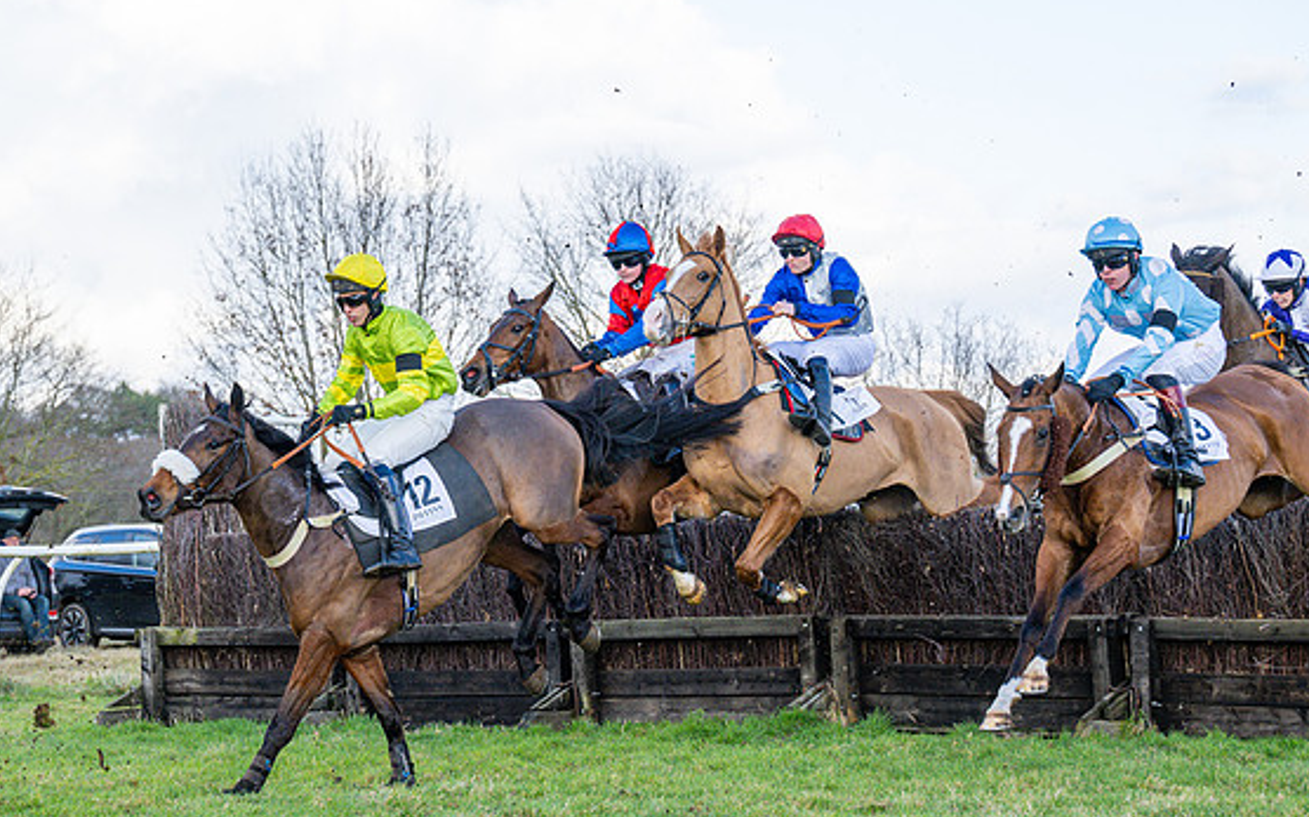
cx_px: 398
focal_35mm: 102
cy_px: 404
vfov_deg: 12.8
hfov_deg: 20.3
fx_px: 3637
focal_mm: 70
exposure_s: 1/2000
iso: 500
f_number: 4
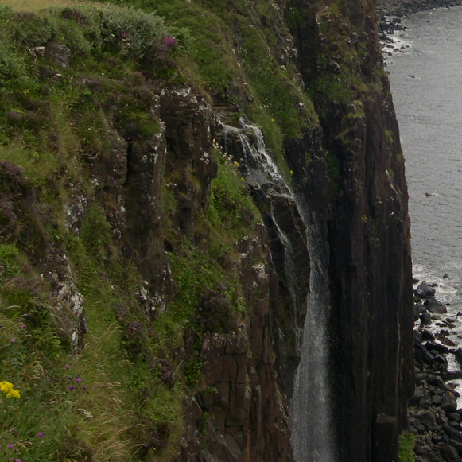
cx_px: 426
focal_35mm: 74
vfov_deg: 23.1
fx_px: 1117
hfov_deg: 22.7
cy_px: 112
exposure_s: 1/108
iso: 100
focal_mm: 8
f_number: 7.6
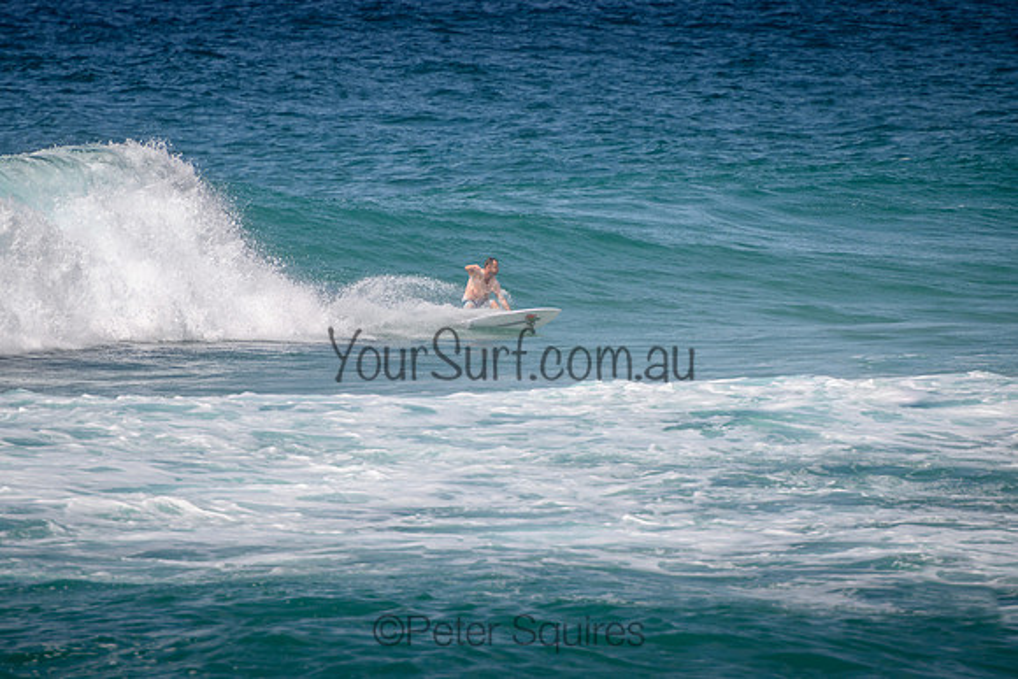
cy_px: 269
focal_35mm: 549
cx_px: 579
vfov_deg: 2.5
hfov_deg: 3.8
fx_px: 15537
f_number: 5.6
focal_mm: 400
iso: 200
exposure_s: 1/2000
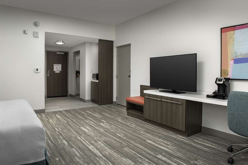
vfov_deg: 53.1
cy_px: 82
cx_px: 124
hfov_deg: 73.7
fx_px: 165
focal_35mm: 24
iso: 400
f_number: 11
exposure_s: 1/200
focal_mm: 24
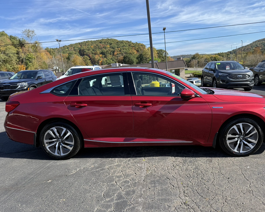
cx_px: 143
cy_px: 108
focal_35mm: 26
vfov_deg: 54.9
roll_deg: +5.7
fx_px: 204
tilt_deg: -11.2
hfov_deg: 65.9
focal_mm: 6.76
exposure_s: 1/1949
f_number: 1.78
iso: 80
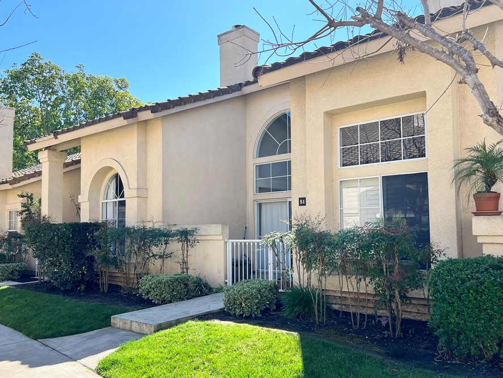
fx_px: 436
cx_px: 268
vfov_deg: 46.8
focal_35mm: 30
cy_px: 204
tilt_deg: +3.6
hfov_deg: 59.9
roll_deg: -0.2
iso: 50
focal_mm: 5.7
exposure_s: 1/1531
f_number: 1.5
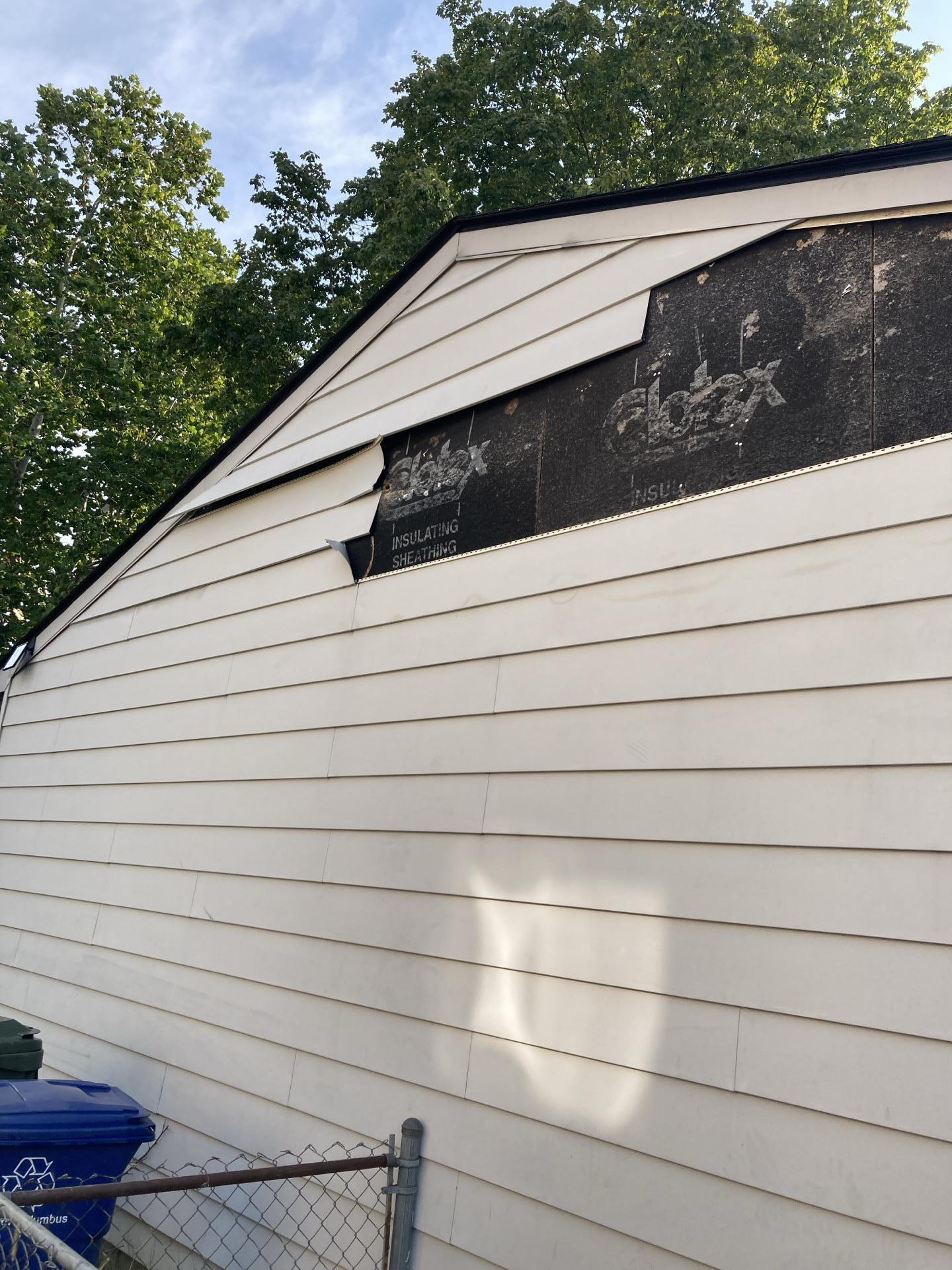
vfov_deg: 63.4
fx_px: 1027
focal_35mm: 28
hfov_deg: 49.7
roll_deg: -4.6
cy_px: 635
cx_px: 476
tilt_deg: +14.4
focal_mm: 3.99
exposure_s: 1/714
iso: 20
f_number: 1.8
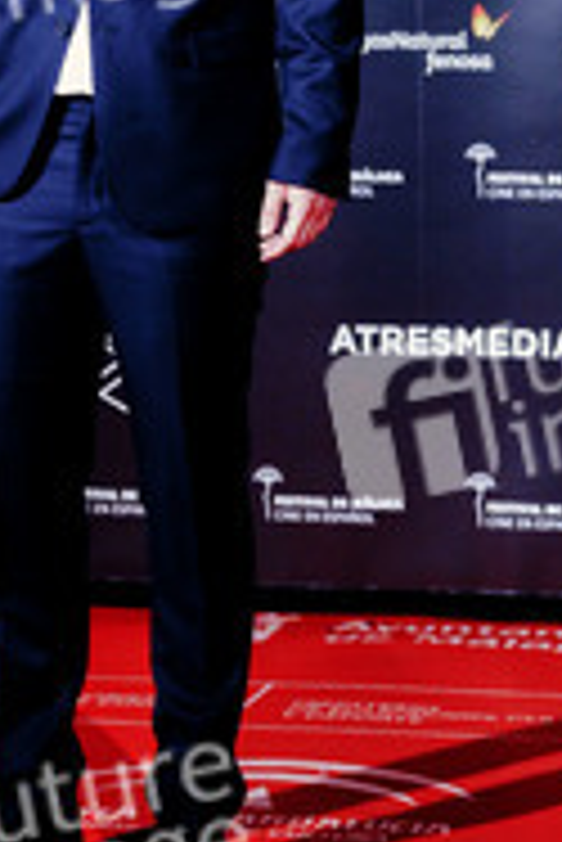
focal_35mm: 171
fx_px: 3997
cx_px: 151
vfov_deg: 12.0
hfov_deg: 8.0
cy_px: 176
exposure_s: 1/160
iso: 800
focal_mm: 80
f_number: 3.2
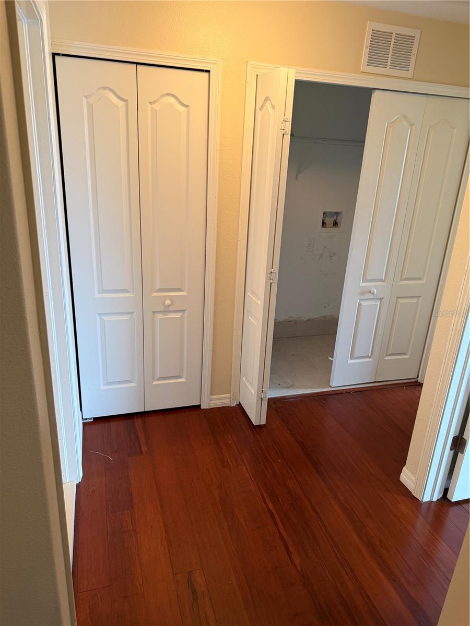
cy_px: 313
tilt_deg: -20.7
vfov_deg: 71.6
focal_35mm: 24
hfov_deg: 56.8
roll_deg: -3.3
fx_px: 434
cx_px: 235
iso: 250
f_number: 1.78
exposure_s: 1/60
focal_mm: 6.76
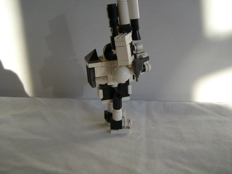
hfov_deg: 49.0
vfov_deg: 37.7
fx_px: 255
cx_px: 116
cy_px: 87
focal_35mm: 38
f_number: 2.7
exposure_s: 1/250
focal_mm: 6.2
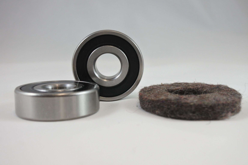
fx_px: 296
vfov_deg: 31.2
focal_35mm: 43
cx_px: 124
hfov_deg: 45.4
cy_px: 82
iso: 400
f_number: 4.5
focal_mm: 16.1
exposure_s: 1/125
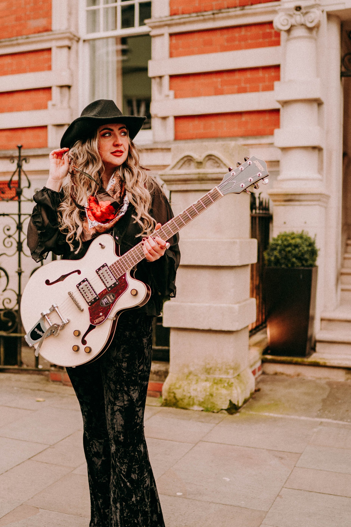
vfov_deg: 41.9
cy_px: 270
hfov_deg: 28.5
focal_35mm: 47
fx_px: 687
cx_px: 119
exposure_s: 1/640
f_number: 1.8
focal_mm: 35
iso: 160
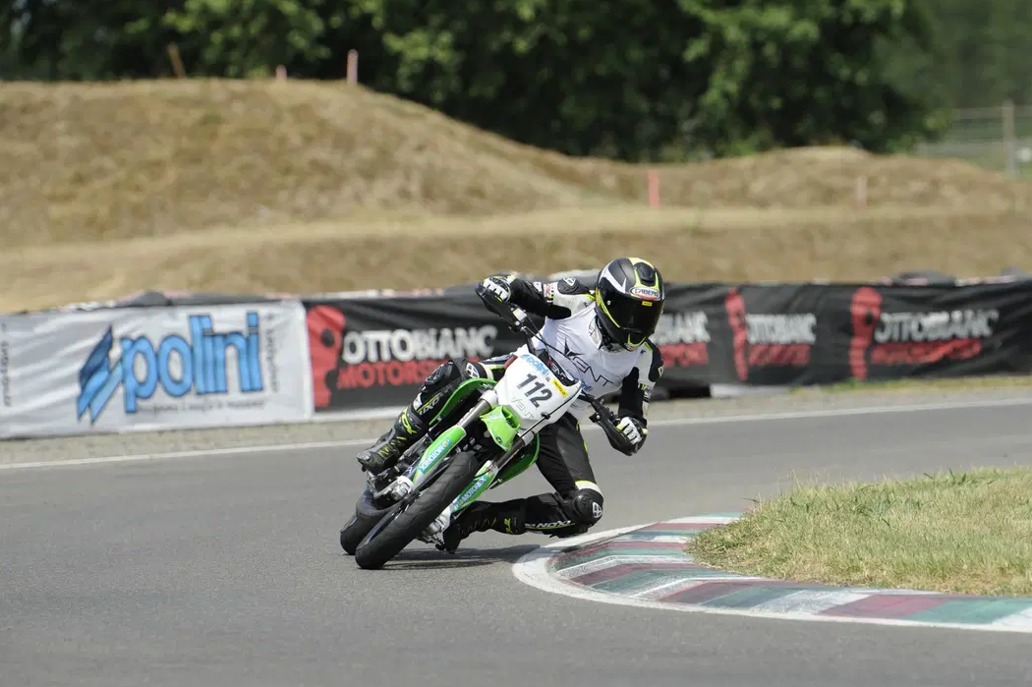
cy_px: 350
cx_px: 524
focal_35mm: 320
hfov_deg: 6.4
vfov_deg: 4.3
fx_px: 9169
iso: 200
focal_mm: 280
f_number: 5.6
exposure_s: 1/1250
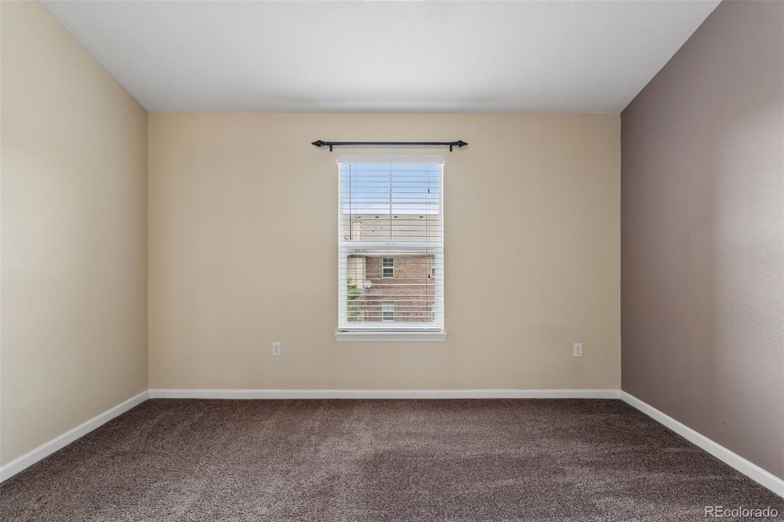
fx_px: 370
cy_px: 261
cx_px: 392
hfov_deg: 93.3
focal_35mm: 17
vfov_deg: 70.4
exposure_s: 1/15
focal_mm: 17
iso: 400
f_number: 8
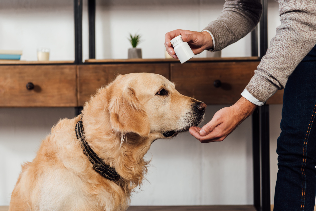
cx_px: 158
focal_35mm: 70
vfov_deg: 19.5
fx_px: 615
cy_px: 106
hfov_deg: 28.8
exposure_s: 1/160
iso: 200
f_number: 4.5
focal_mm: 70
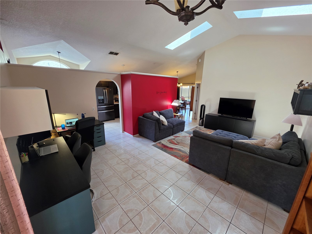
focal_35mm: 13
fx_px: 117
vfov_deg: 89.9
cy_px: 117
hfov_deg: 106.2
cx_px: 156
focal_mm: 2.2
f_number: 1.9
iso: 100
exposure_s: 1/120
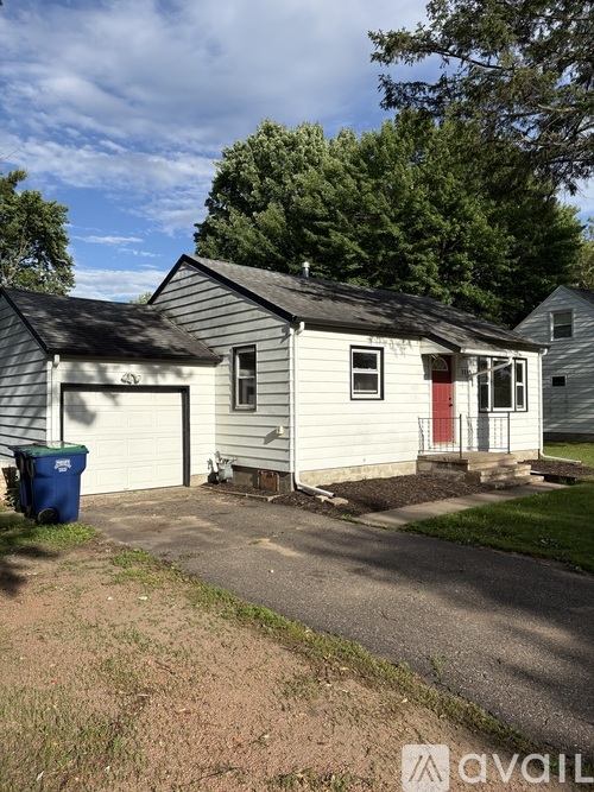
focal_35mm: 26
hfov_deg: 53.0
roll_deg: -0.5
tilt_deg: +1.7
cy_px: 396
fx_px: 595
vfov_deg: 67.3
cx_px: 297
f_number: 1.6
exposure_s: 1/5814
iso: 50
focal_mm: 5.96
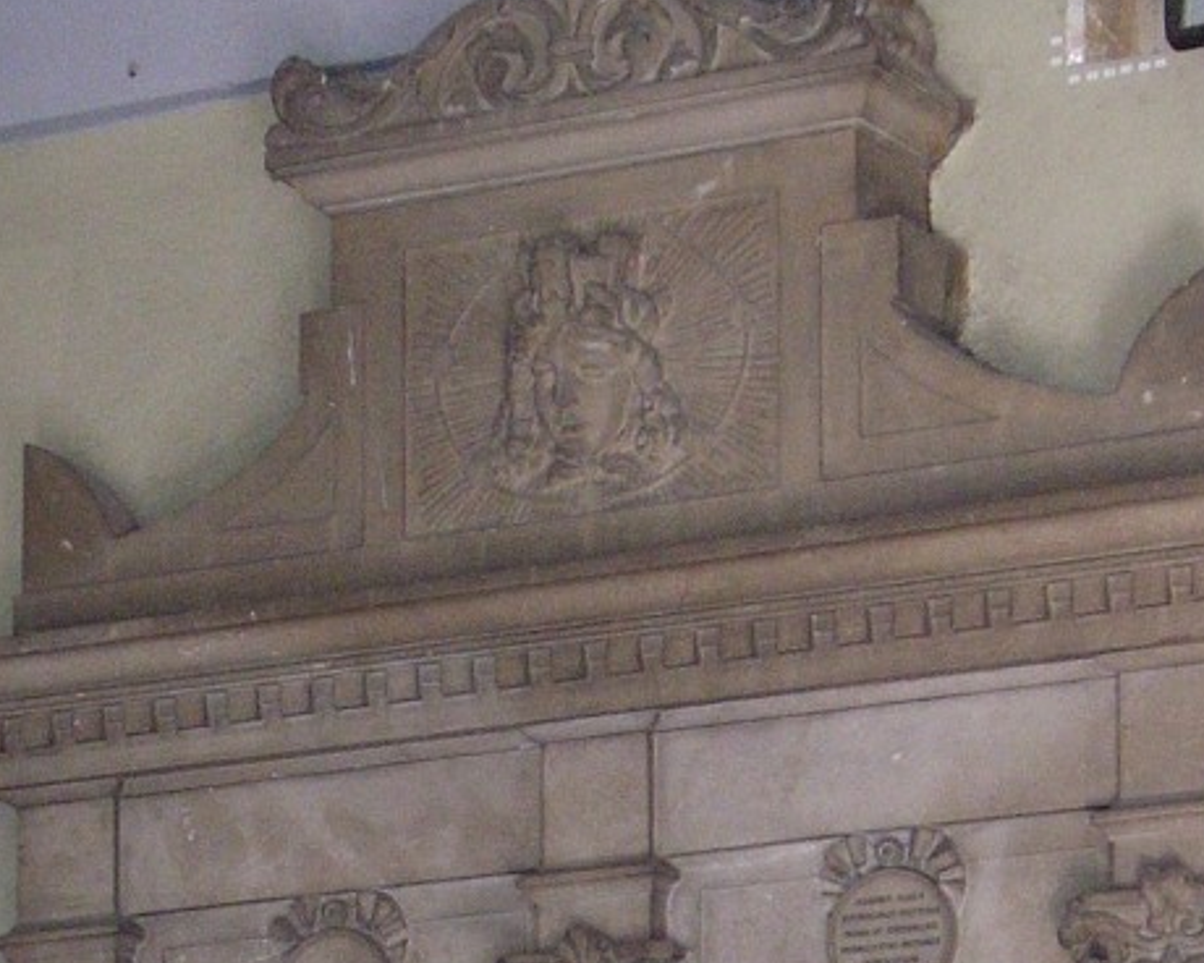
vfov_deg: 7.8
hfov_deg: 10.0
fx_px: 6913
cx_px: 534
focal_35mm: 194
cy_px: 1578
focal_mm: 10.7
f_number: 3.8
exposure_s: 1/30
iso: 259
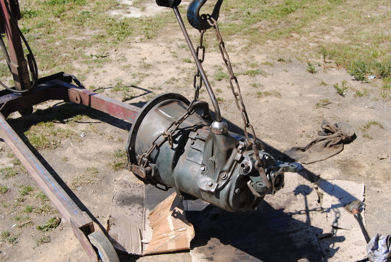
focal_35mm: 48
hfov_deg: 41.0
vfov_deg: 28.2
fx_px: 522
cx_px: 196
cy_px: 131
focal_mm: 32
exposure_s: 1/250
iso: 100
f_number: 8
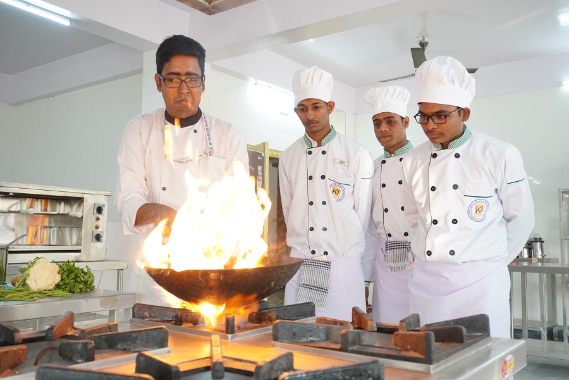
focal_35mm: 34
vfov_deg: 38.4
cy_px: 190
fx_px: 545
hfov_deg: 55.1
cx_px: 284
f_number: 4
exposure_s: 1/160
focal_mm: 23
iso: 1250
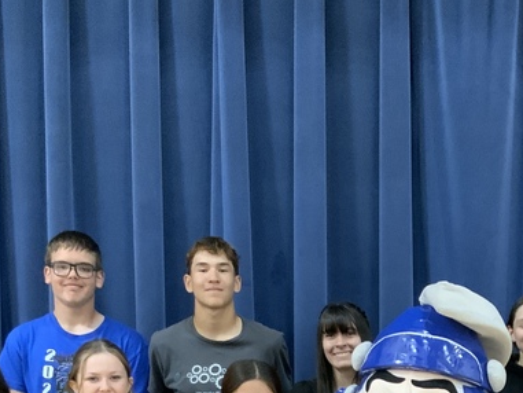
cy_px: 500
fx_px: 1179
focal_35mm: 78
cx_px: 449
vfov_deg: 17.8
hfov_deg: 24.4
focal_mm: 3
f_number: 1.8
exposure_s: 1/40
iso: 320
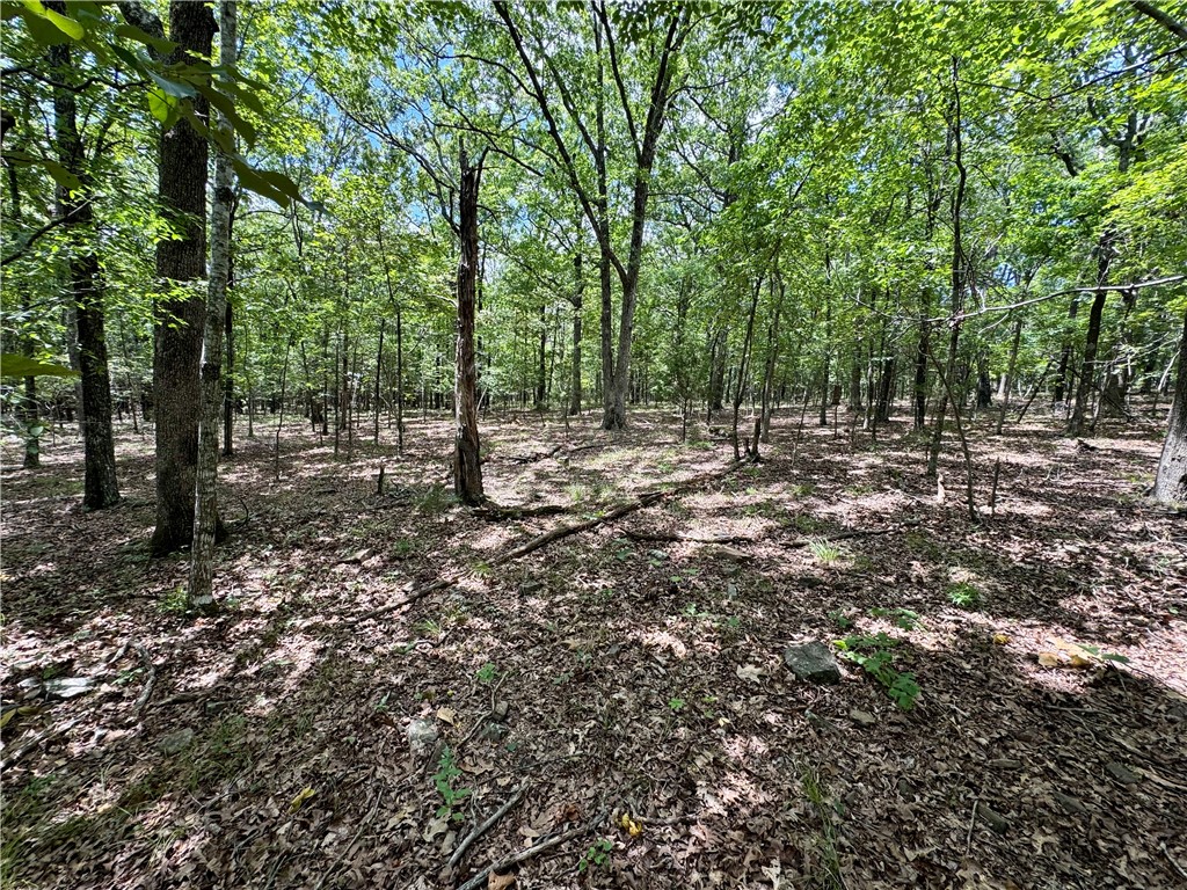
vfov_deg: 85.7
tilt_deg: -6.5
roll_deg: -3.3
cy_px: 445
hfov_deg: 102.1
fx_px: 480
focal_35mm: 14
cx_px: 594
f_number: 2.2
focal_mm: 2.22
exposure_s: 1/179
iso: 40
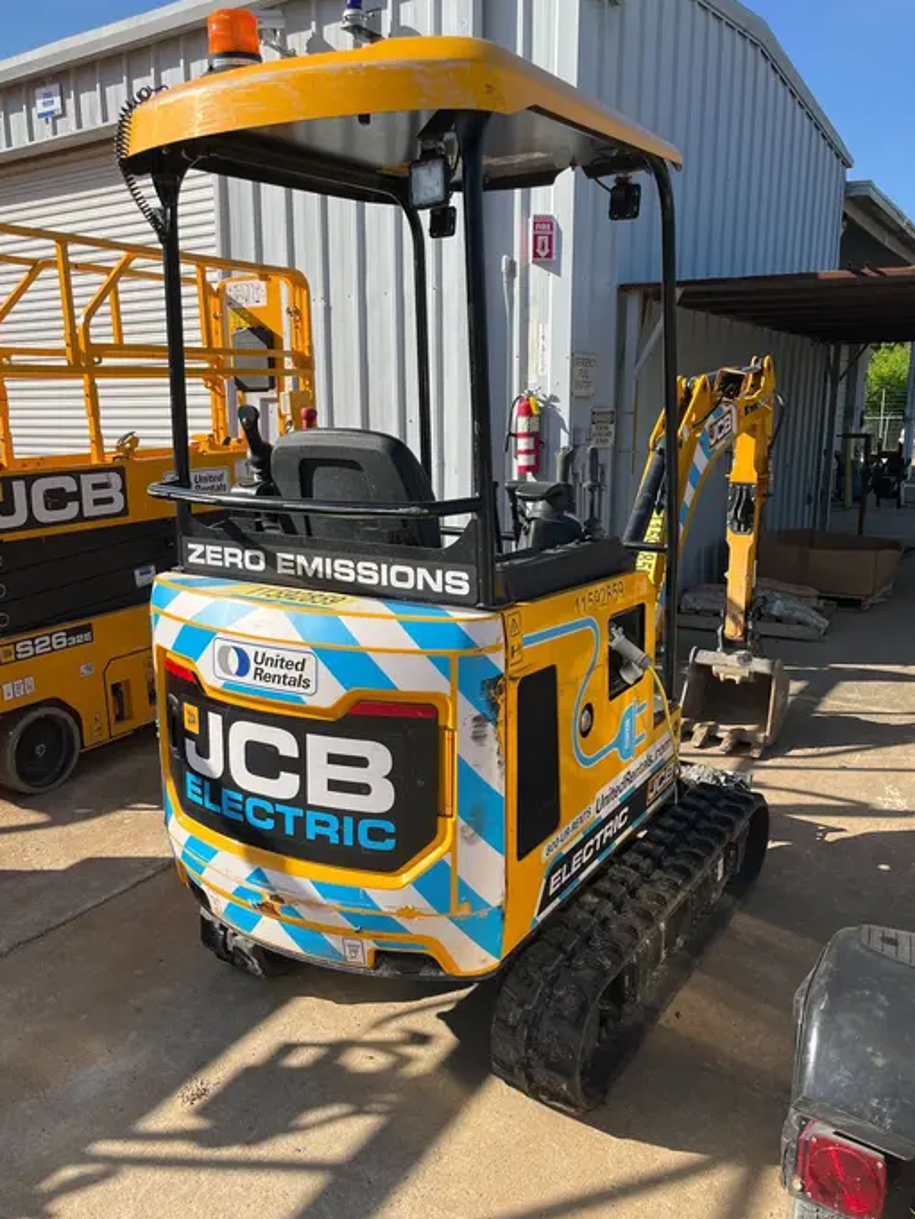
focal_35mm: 28
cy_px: 615
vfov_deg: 63.4
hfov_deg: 49.7
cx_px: 430
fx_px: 987
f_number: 1.6
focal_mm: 5.1
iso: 50
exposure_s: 1/2632
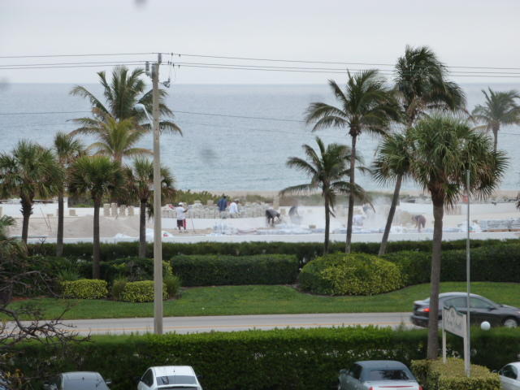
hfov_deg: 12.7
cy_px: 195
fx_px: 2328
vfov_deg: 9.6
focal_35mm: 155
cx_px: 260
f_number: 5.3
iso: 160
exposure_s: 1/100
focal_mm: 27.7
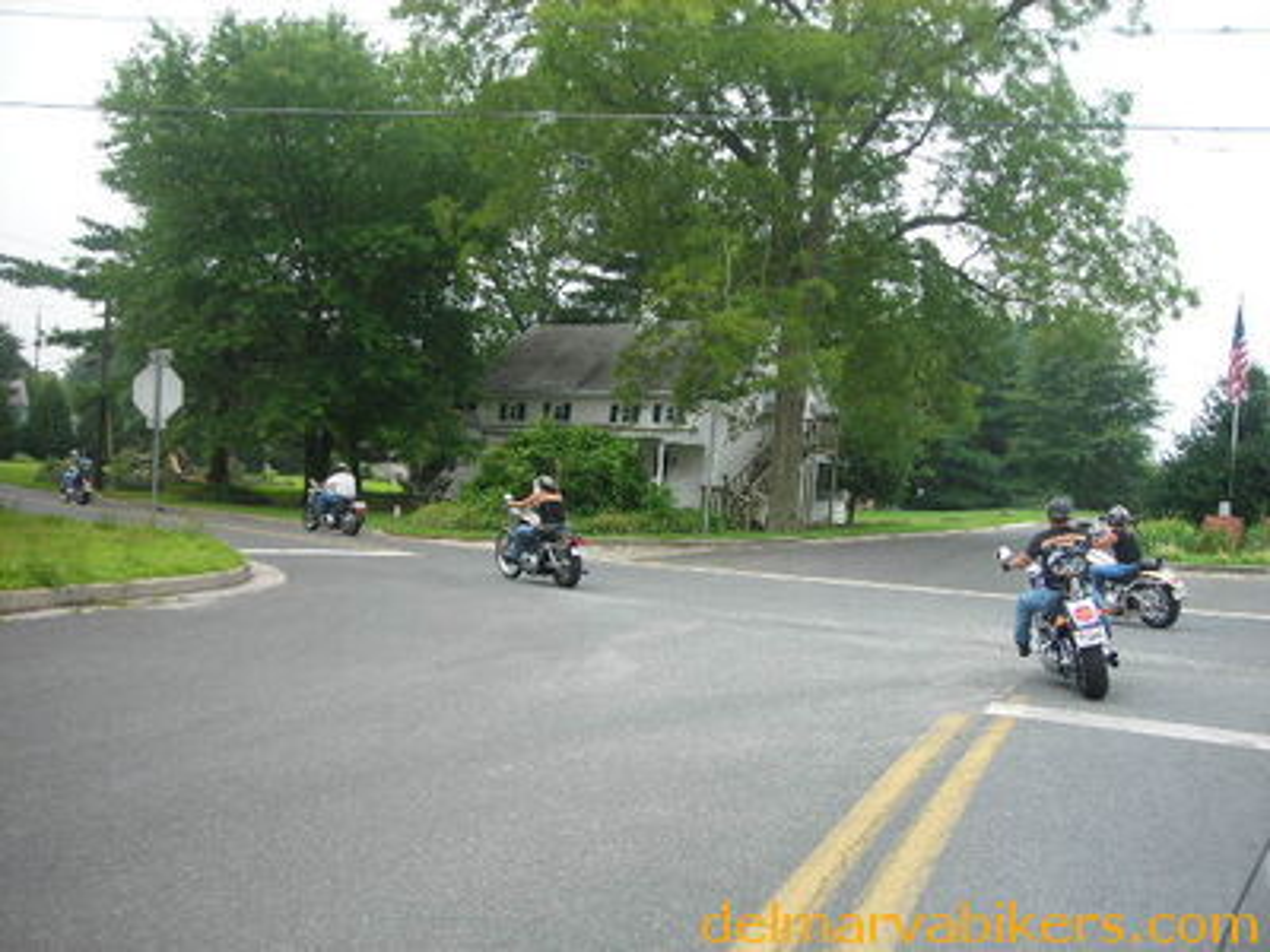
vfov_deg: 37.7
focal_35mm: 38
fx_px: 1394
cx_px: 635
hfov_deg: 49.0
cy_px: 476
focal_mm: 6.3
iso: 50
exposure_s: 1/257
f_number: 3.2
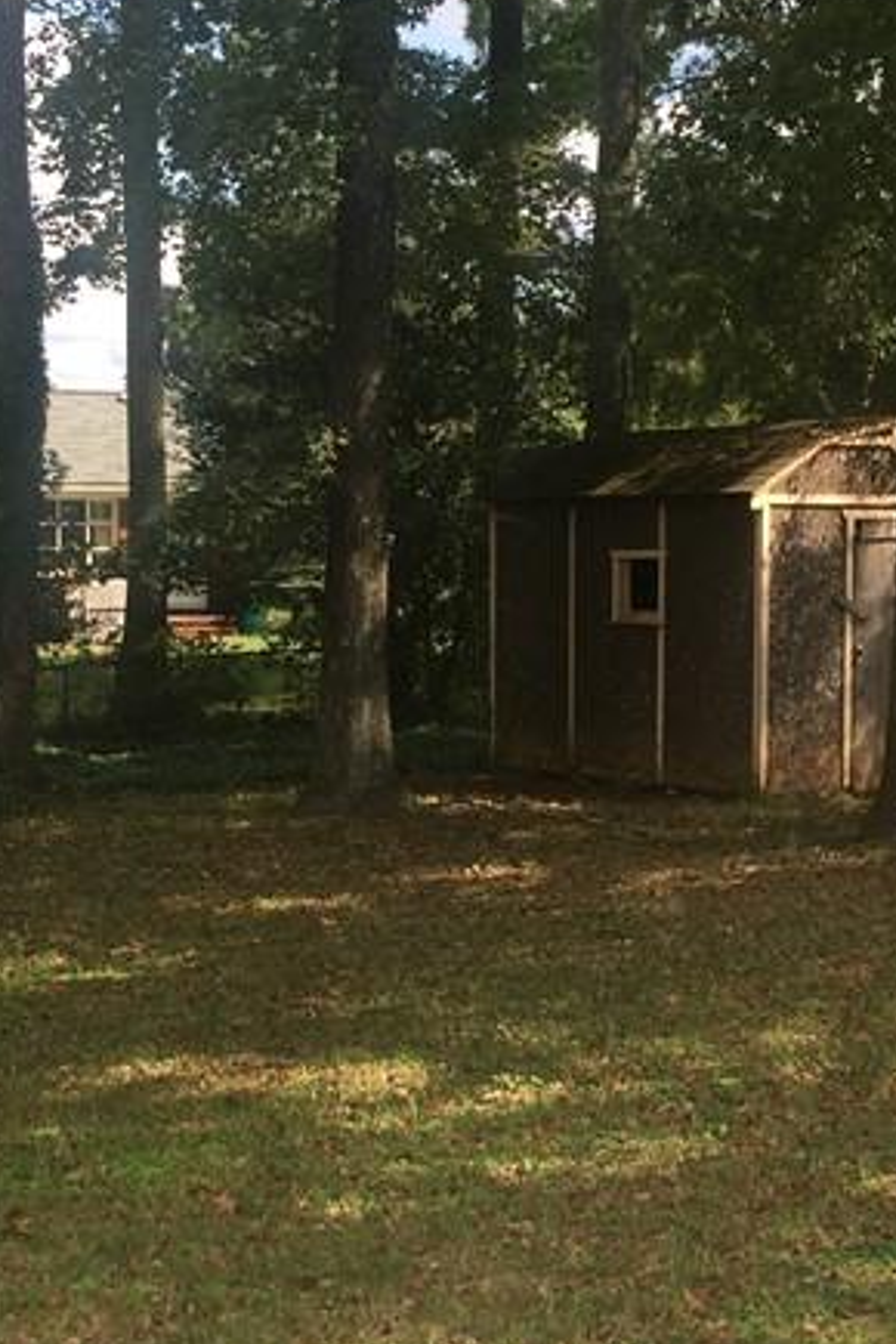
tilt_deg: -3.7
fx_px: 2650
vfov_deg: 28.3
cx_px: 423
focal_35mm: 71
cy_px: 843
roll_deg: -1.2
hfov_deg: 19.2
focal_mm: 4.15
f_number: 2.2
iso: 32
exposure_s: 1/599
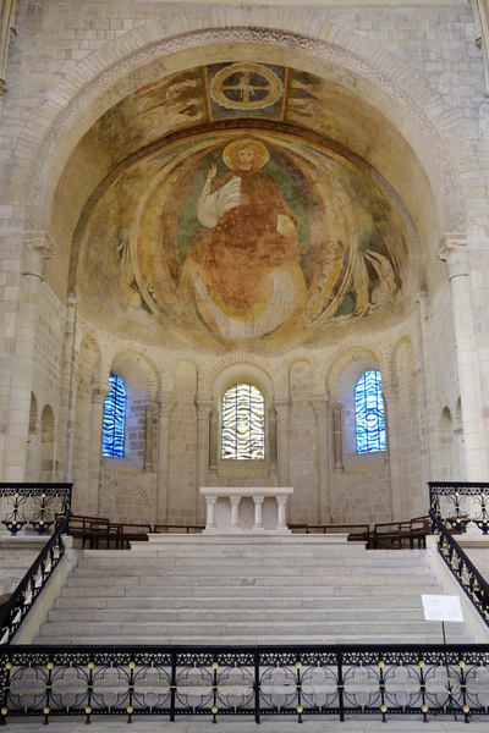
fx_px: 713
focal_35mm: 35
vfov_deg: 54.4
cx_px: 244
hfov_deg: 37.9
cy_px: 366
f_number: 4
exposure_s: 1/20
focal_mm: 23
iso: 1600
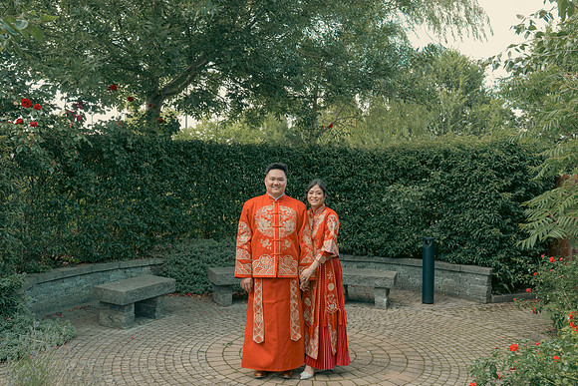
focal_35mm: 33
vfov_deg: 40.0
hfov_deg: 57.2
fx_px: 530
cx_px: 289
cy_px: 193
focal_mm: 33
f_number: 5.6
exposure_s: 1/160
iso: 500
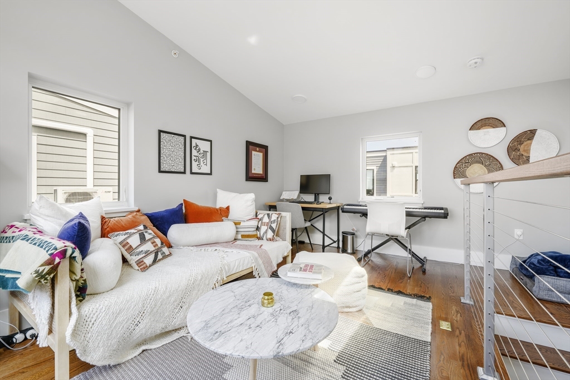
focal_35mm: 15
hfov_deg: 100.4
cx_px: 285
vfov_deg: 77.3
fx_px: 238
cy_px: 190
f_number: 9
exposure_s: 1/10
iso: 250
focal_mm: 15
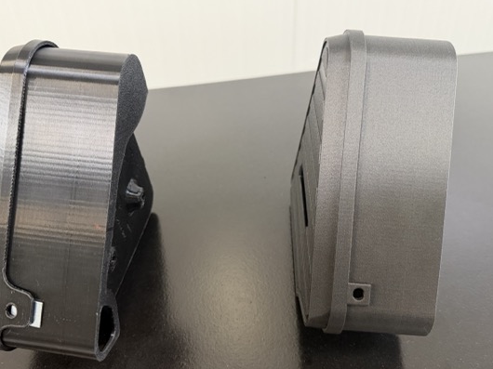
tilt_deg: -35.4
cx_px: 238
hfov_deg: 61.7
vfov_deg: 48.2
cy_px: 184
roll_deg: +3.6
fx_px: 413
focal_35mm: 29
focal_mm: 6.76
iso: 400
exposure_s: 1/50
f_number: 1.78
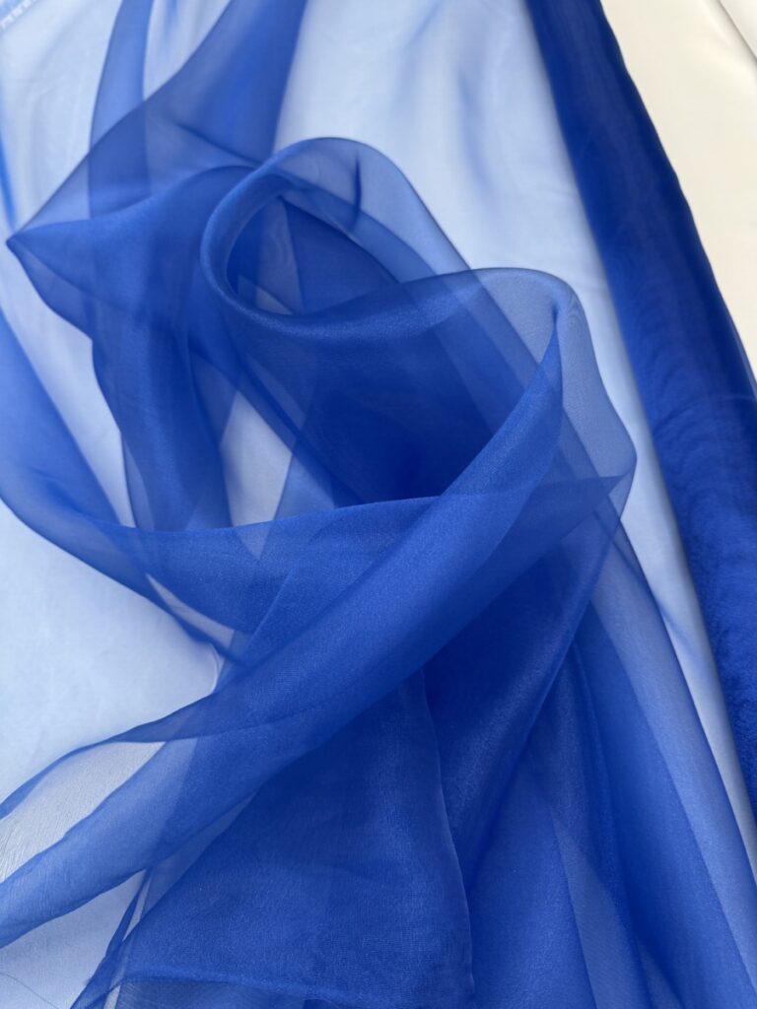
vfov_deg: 71.6
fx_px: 700
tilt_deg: -61.3
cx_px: 378
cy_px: 504
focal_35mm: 24
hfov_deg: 56.8
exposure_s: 1/100
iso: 160
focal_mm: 6.76
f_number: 1.78
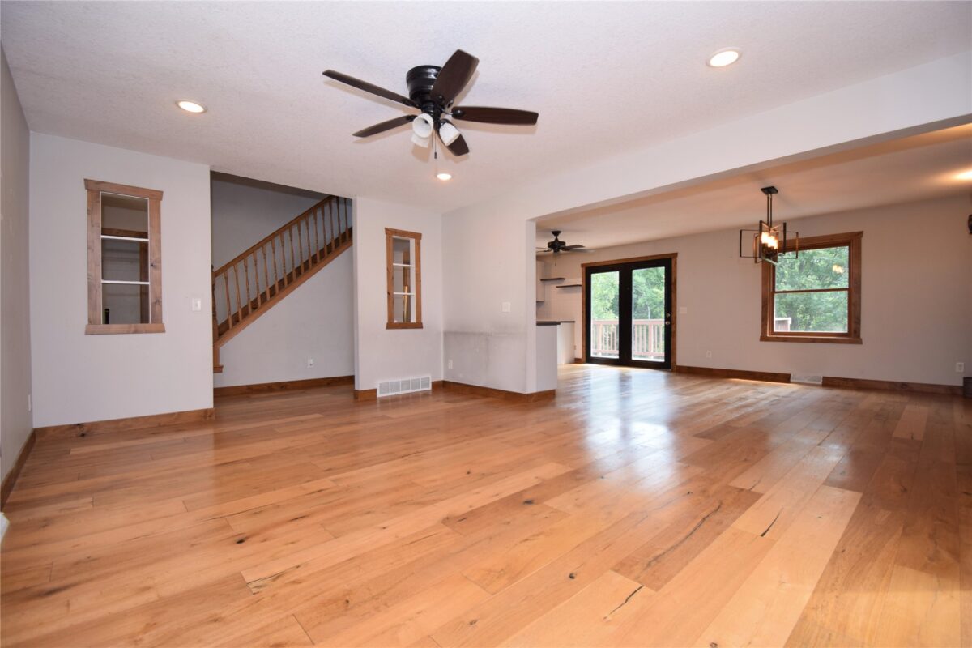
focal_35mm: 15
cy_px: 324
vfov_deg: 77.3
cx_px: 486
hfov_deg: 100.4
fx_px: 405
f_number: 5
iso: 400
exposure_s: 1/100
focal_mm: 10
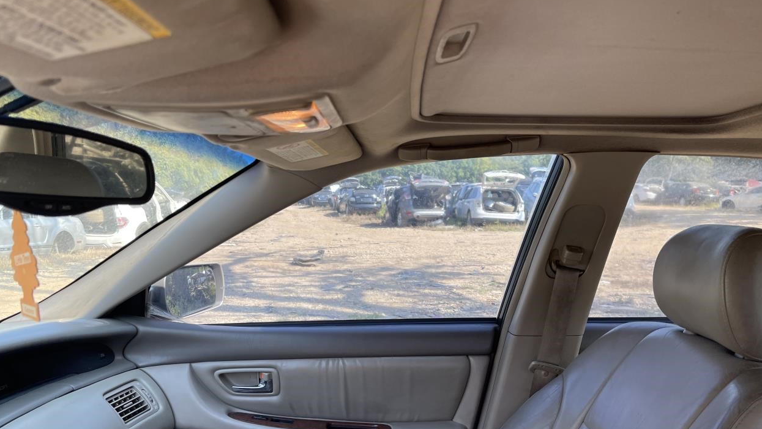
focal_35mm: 28
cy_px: 275
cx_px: 376
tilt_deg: -8.9
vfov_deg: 41.1
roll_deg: +2.4
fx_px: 566
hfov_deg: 67.9
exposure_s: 1/232
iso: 32
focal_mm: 5.1
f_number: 1.6
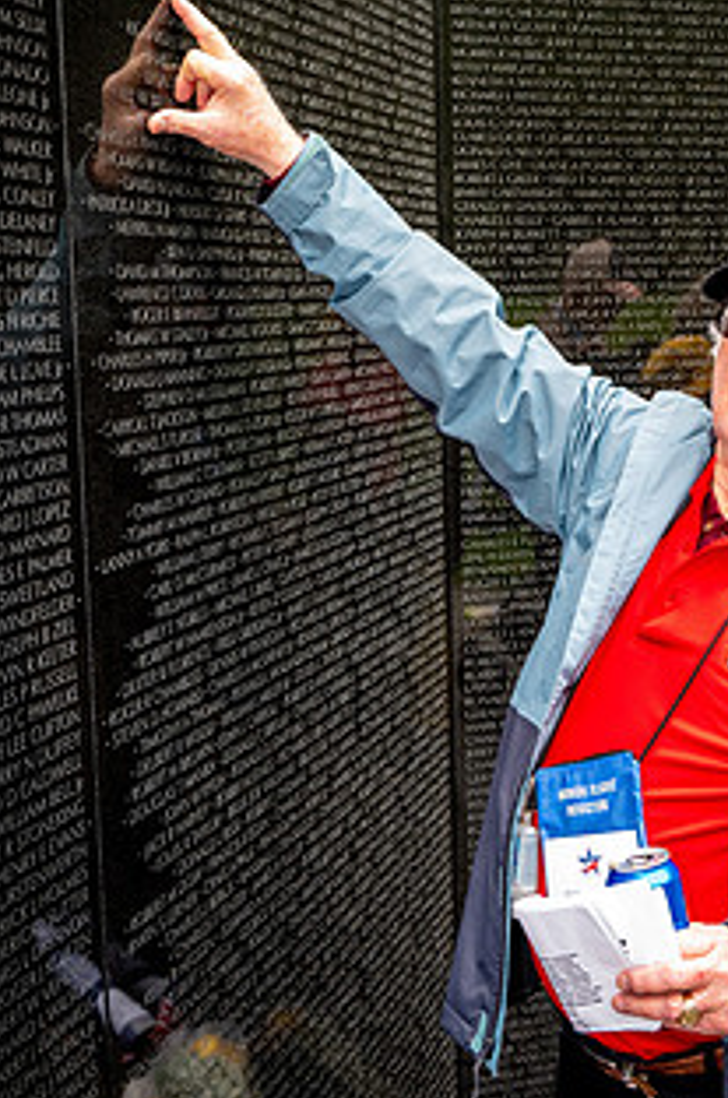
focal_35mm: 49
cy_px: 447
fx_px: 1491
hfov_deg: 27.2
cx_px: 512
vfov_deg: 40.2
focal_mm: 34
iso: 1600
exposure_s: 1/640
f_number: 8
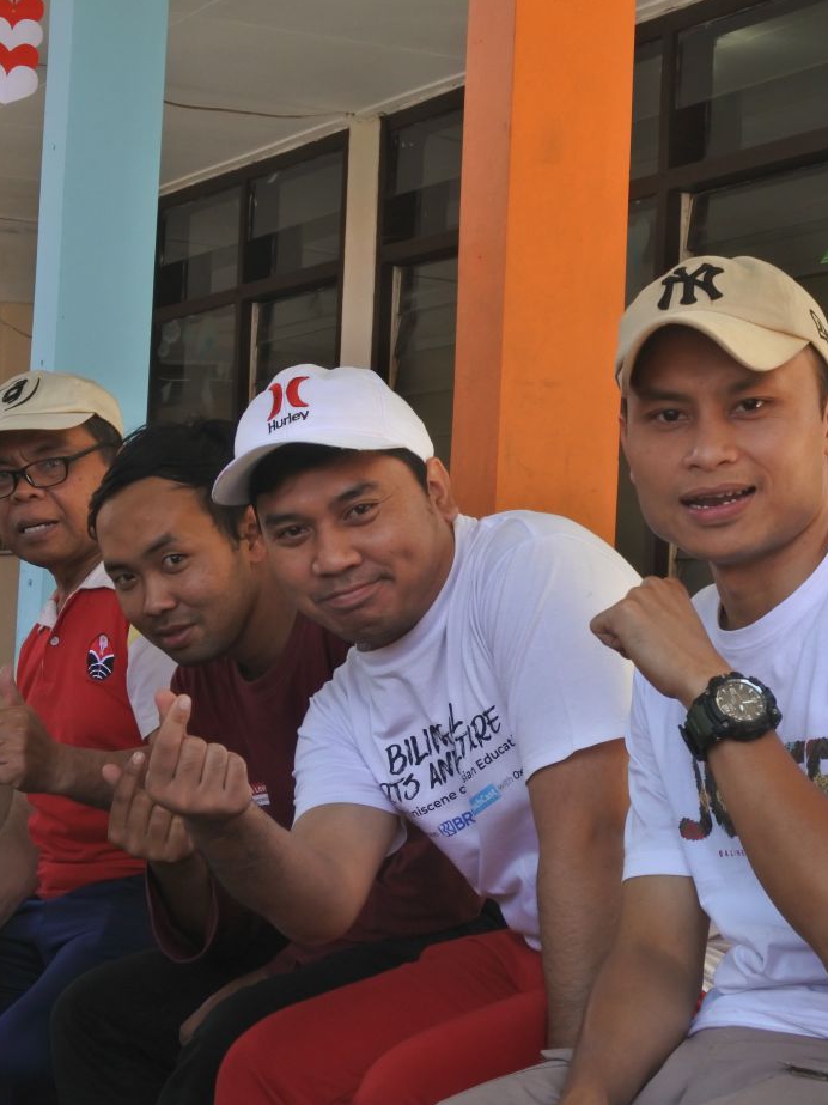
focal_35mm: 87
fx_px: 2775
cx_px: 669
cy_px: 552
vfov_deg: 22.5
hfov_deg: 16.8
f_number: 7.1
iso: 400
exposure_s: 1/125
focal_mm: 22.3
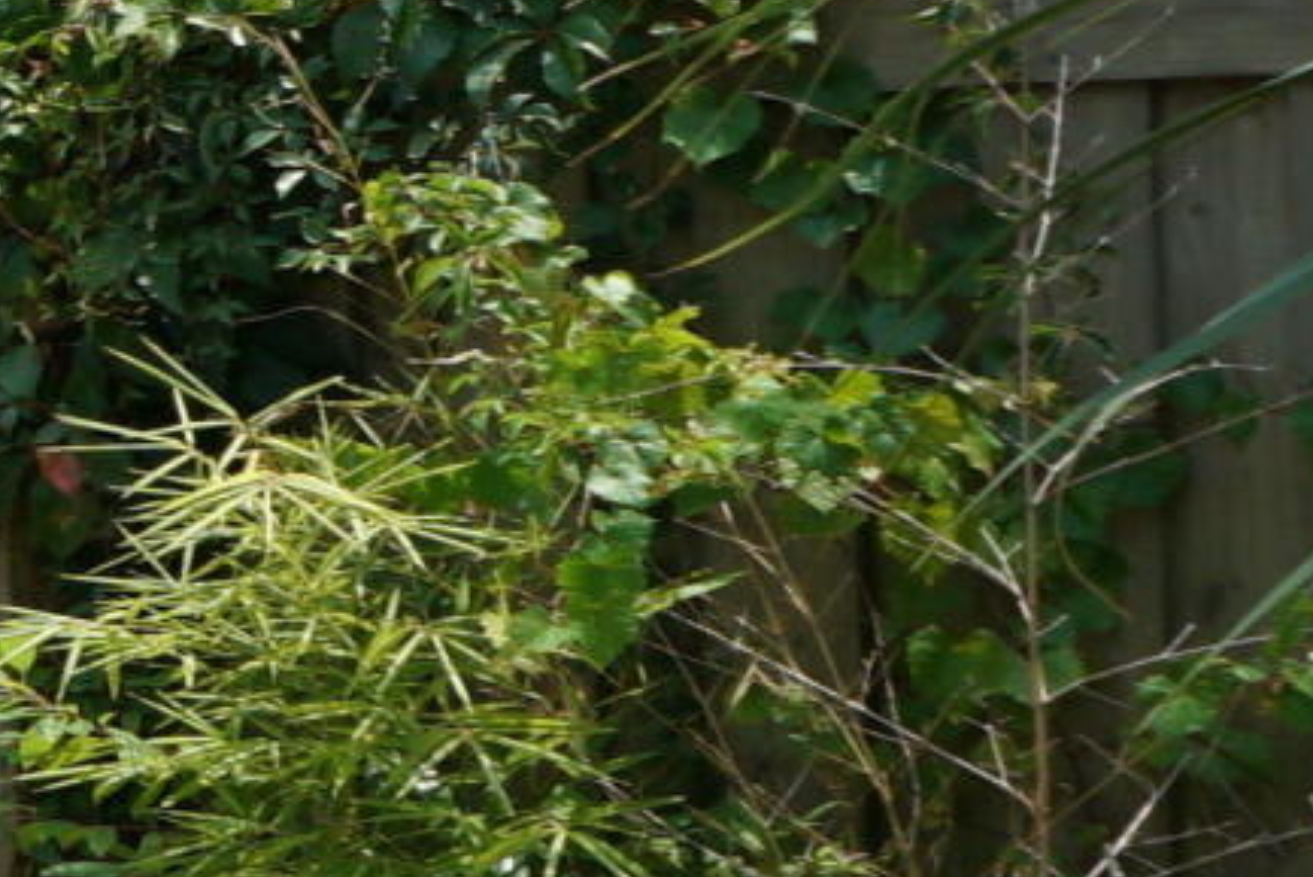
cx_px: -2693
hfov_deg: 11.2
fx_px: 3794
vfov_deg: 13.1
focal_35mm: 104
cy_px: 202
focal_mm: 10
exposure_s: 1/200
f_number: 7.1
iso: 100
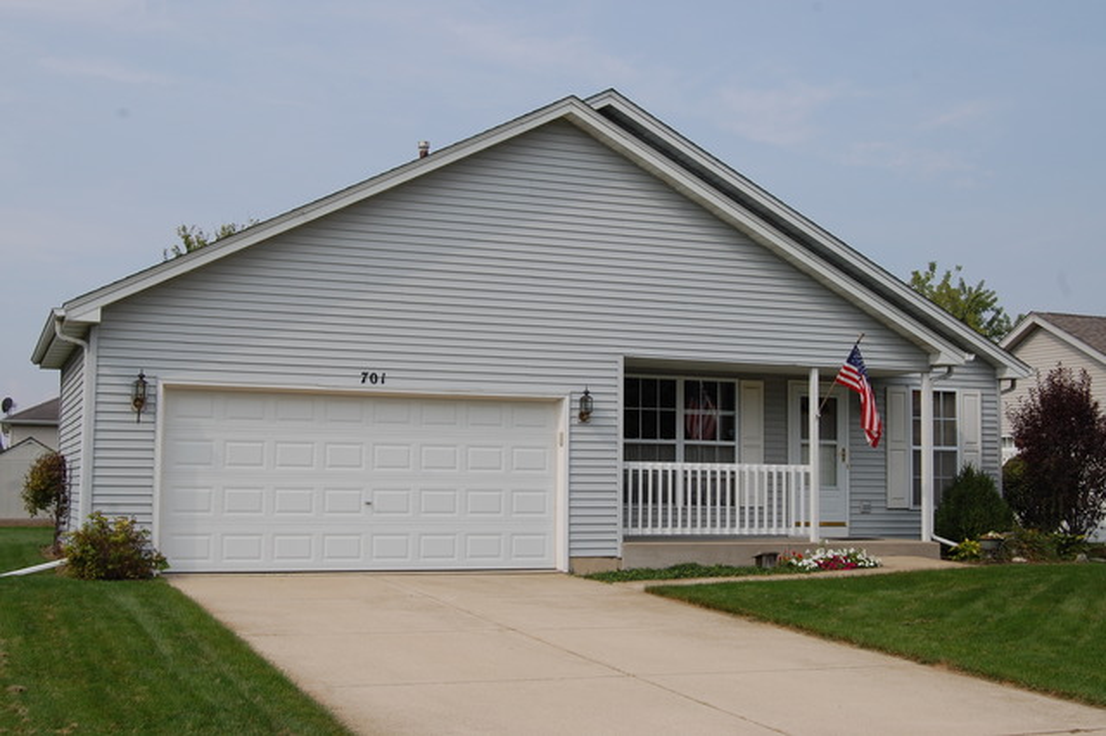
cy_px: 368
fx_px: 1428
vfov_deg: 28.9
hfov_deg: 42.3
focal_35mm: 46
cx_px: 553
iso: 200
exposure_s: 1/320
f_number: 9
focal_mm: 31
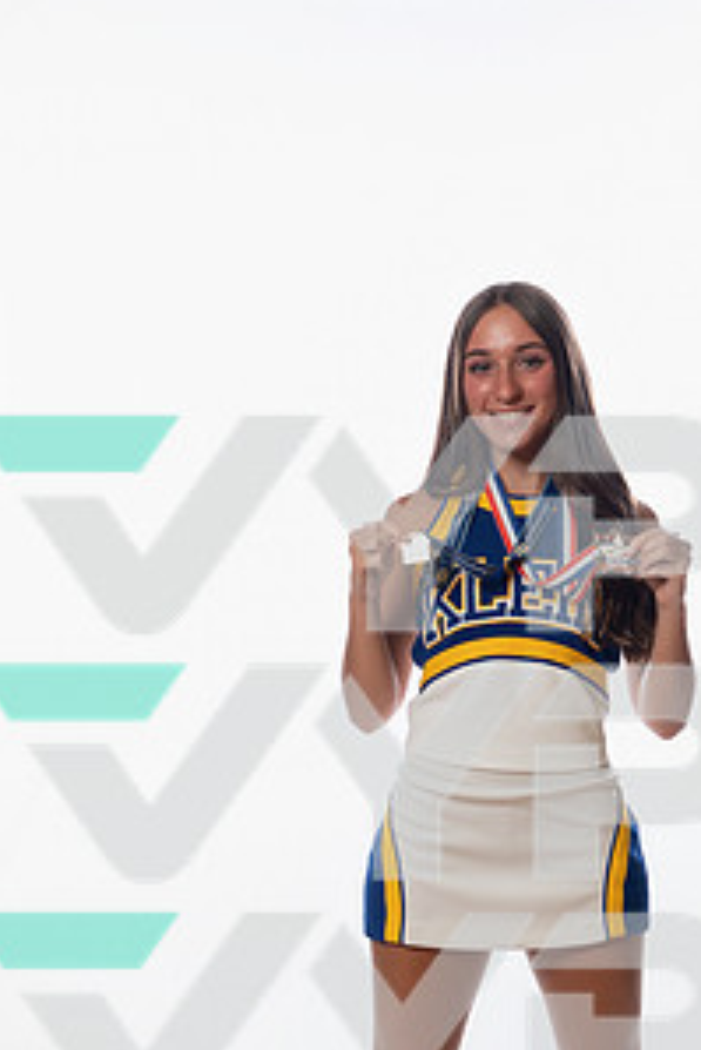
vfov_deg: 22.7
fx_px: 2596
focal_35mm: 89
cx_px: 493
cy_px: 775
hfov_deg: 15.3
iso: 640
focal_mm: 59
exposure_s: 1/250
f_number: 5.6
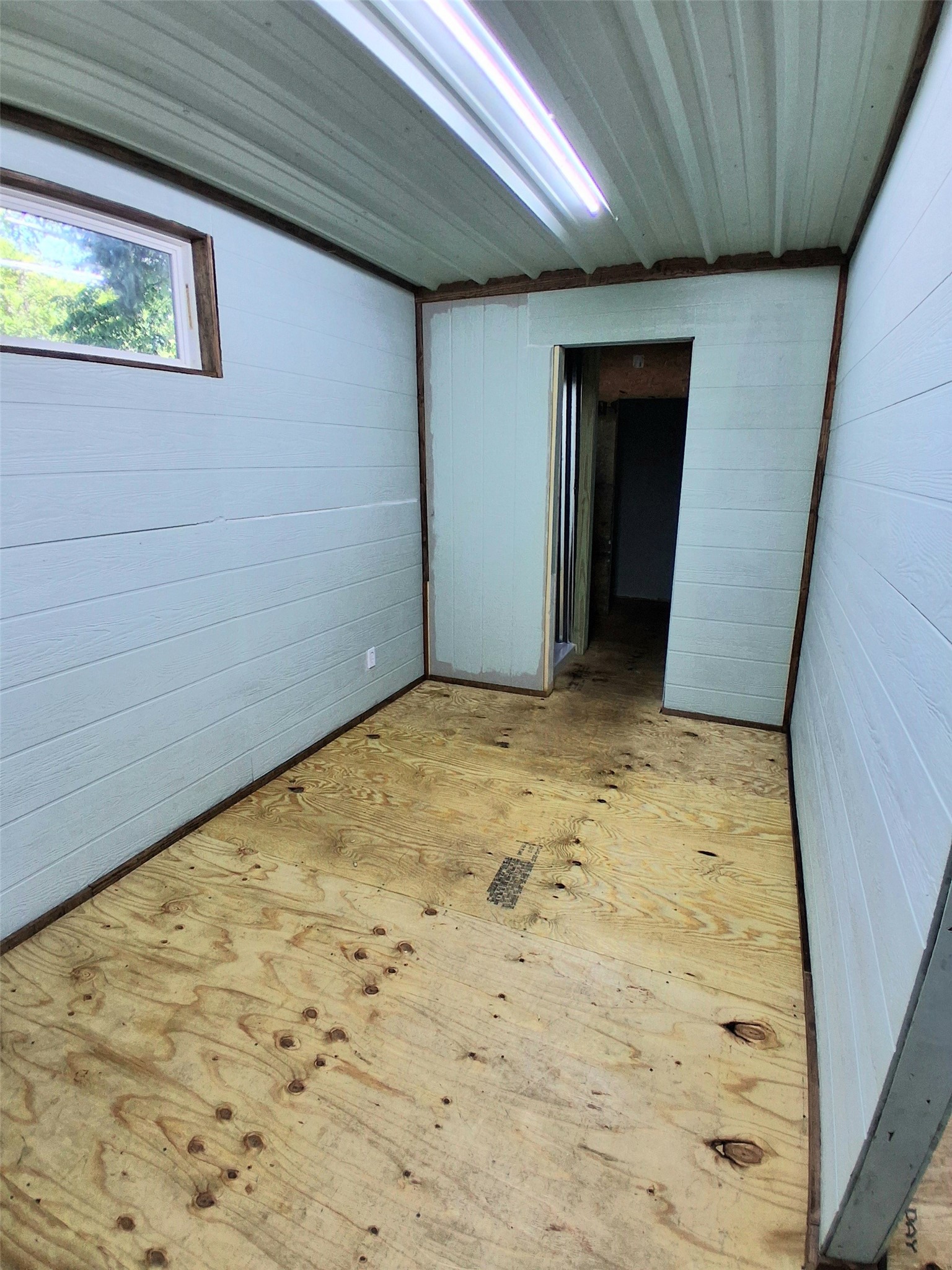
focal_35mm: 17
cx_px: 476
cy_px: 635
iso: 80
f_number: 2.2
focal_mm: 1.4
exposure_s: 1/120
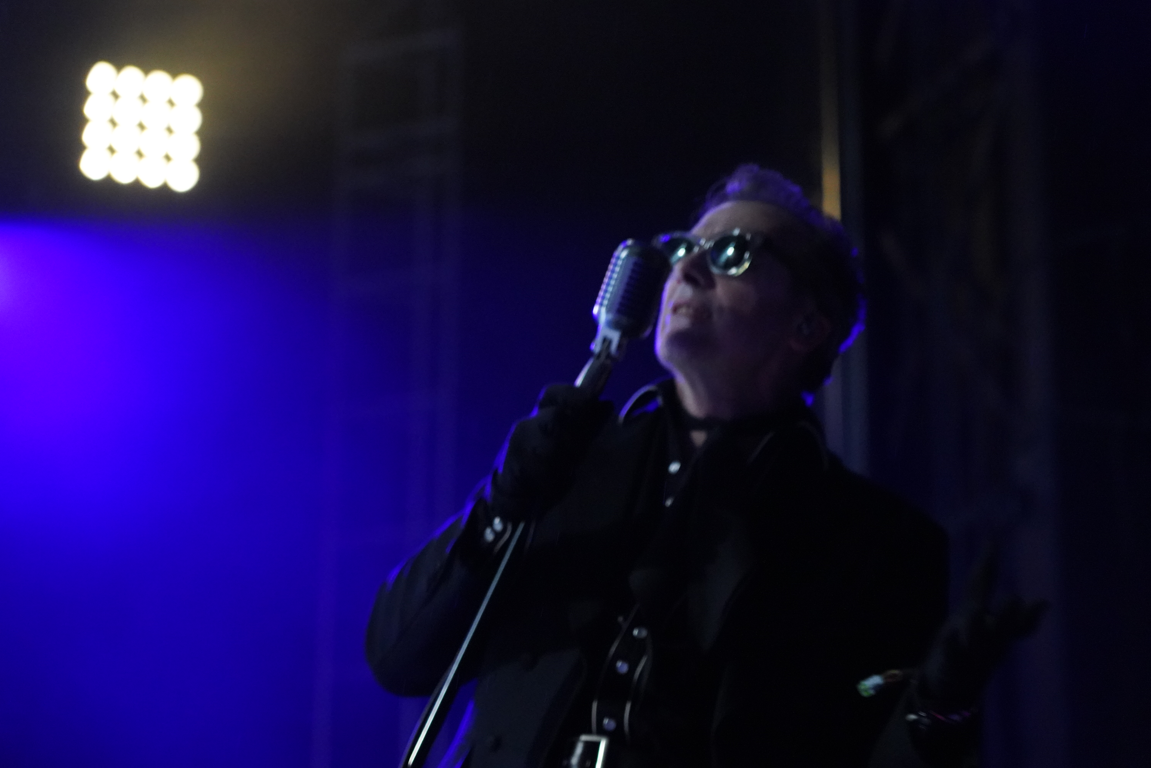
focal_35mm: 105
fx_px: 3357
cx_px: 576
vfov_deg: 13.0
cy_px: 384
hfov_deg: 19.5
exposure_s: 1/160
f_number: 4
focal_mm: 105
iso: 12800
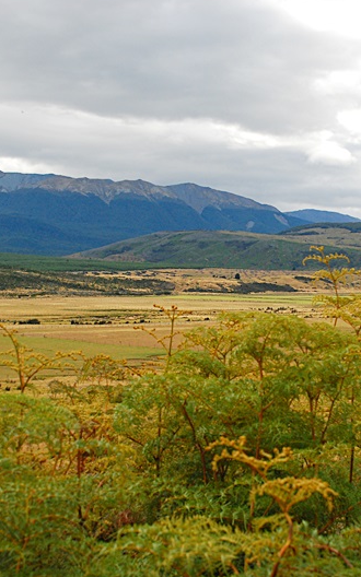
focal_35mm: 65
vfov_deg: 31.5
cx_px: 256
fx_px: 1023
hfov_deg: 19.9
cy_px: 290
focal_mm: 28
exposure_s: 1/800
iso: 400
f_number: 6.3
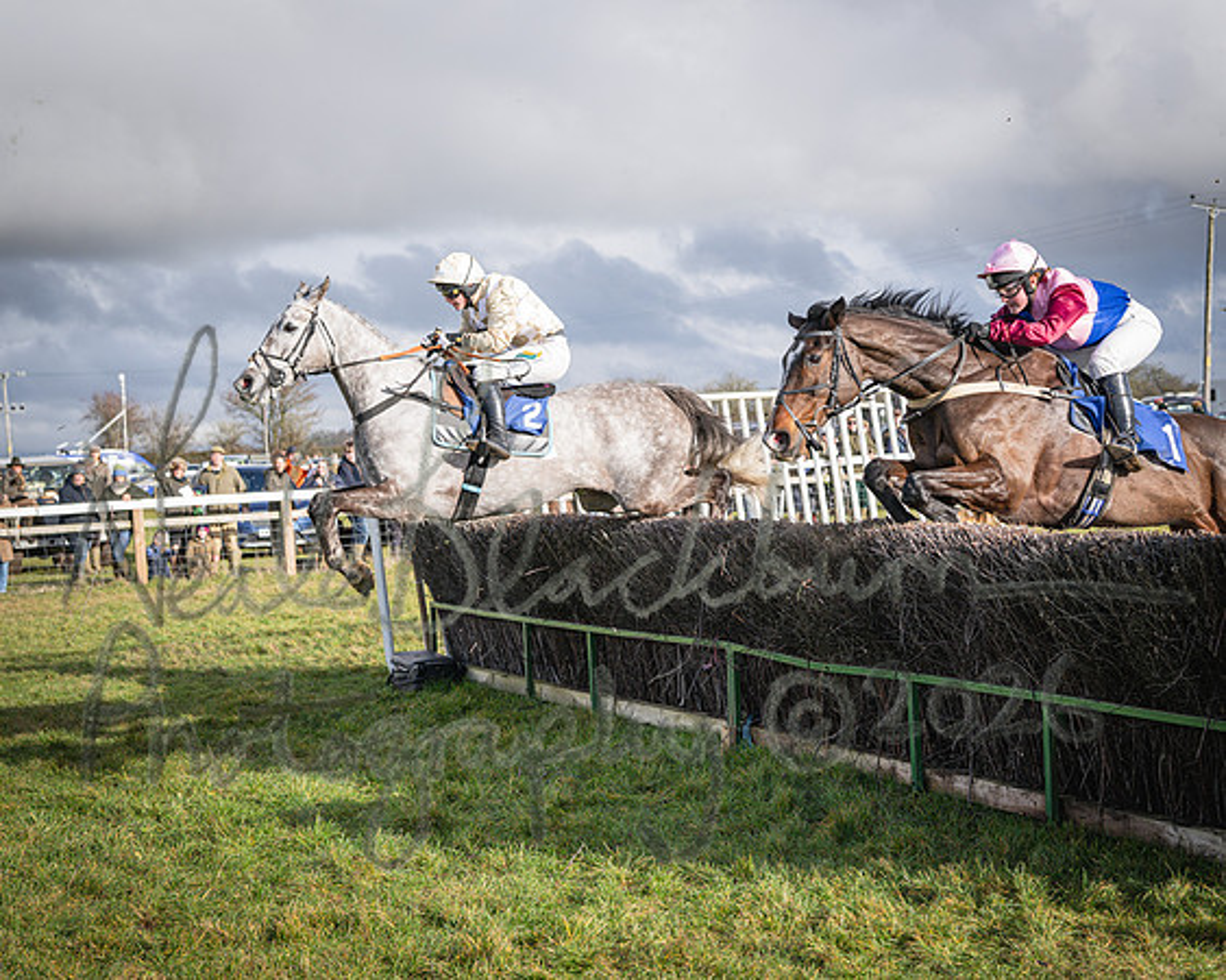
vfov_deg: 25.0
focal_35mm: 61
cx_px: 613
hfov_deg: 31.1
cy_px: 490
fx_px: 2206
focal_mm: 54
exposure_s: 1/1250
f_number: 4
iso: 200
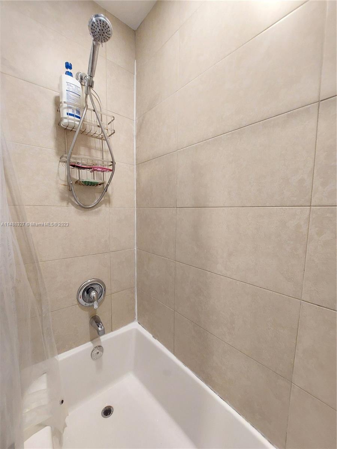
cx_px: 168
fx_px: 169
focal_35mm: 13
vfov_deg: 106.2
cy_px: 224
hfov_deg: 89.9
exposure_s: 1/30
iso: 320
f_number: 2.2
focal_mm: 1.74
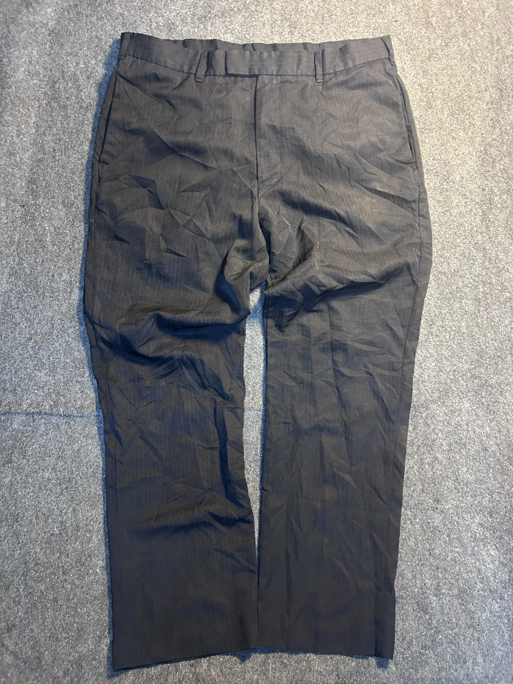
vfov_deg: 67.3
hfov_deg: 53.1
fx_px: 514
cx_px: 256
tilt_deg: -54.7
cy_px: 342
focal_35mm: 26
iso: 500
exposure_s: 1/33
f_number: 1.5
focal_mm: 5.7
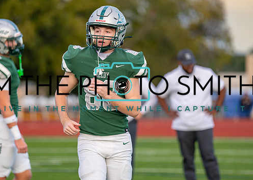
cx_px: 114
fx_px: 1919
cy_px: 80
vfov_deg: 5.4
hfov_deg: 7.5
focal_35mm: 267
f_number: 2.8
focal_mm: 200
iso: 400
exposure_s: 1/640
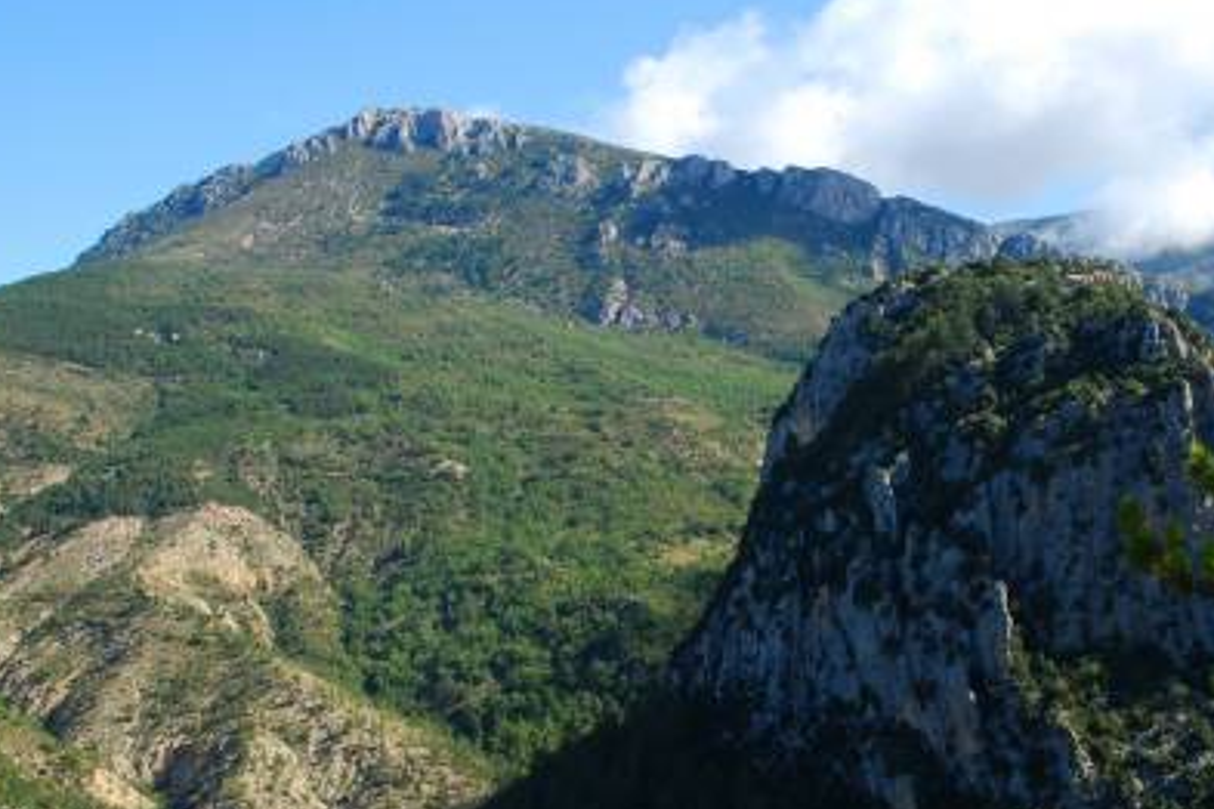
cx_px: 834
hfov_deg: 35.8
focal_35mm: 55
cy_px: 360
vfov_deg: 24.6
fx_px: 1855
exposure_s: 1/100
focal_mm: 24
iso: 200
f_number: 14
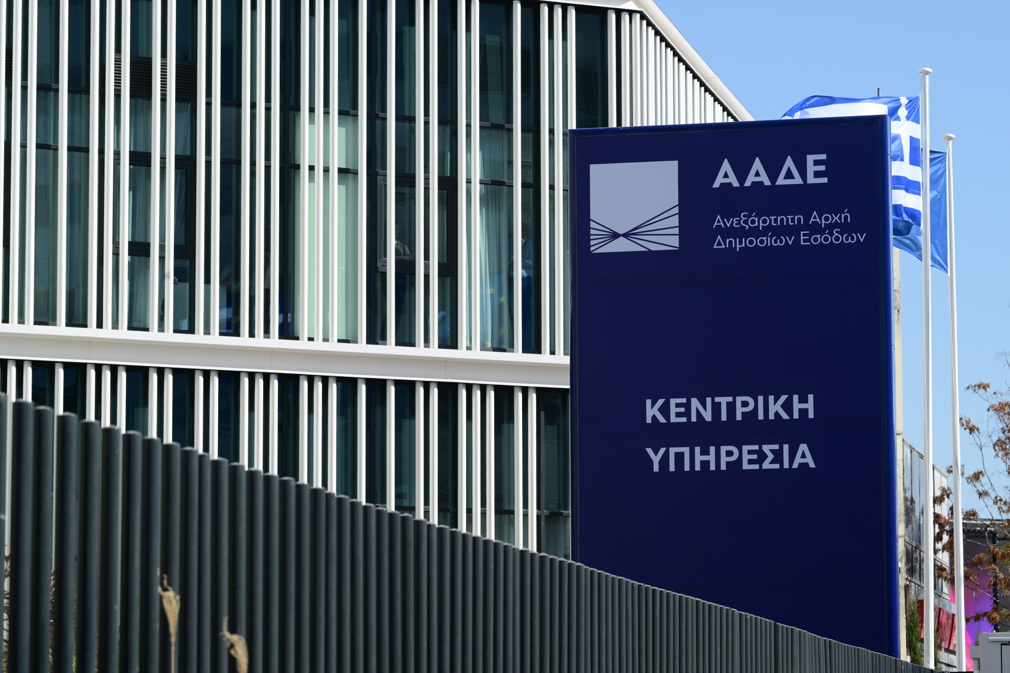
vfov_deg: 11.0
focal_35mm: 125
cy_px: 336
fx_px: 3507
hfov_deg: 16.4
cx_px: 505
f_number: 10
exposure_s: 1/640
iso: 400
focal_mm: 125
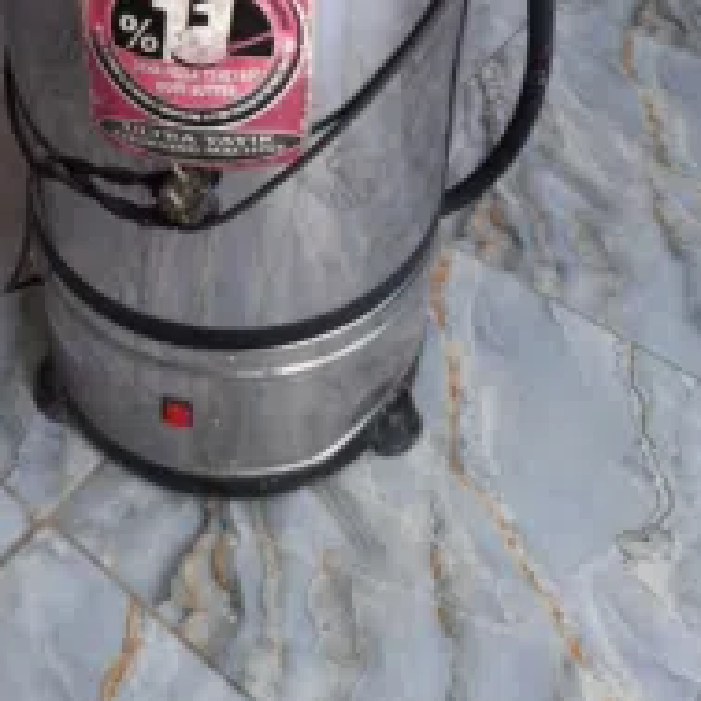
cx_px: 230
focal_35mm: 45
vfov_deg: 33.9
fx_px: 1031
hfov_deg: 37.1
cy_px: -15
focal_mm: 5.23
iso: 25
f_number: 1.8
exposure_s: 1/50
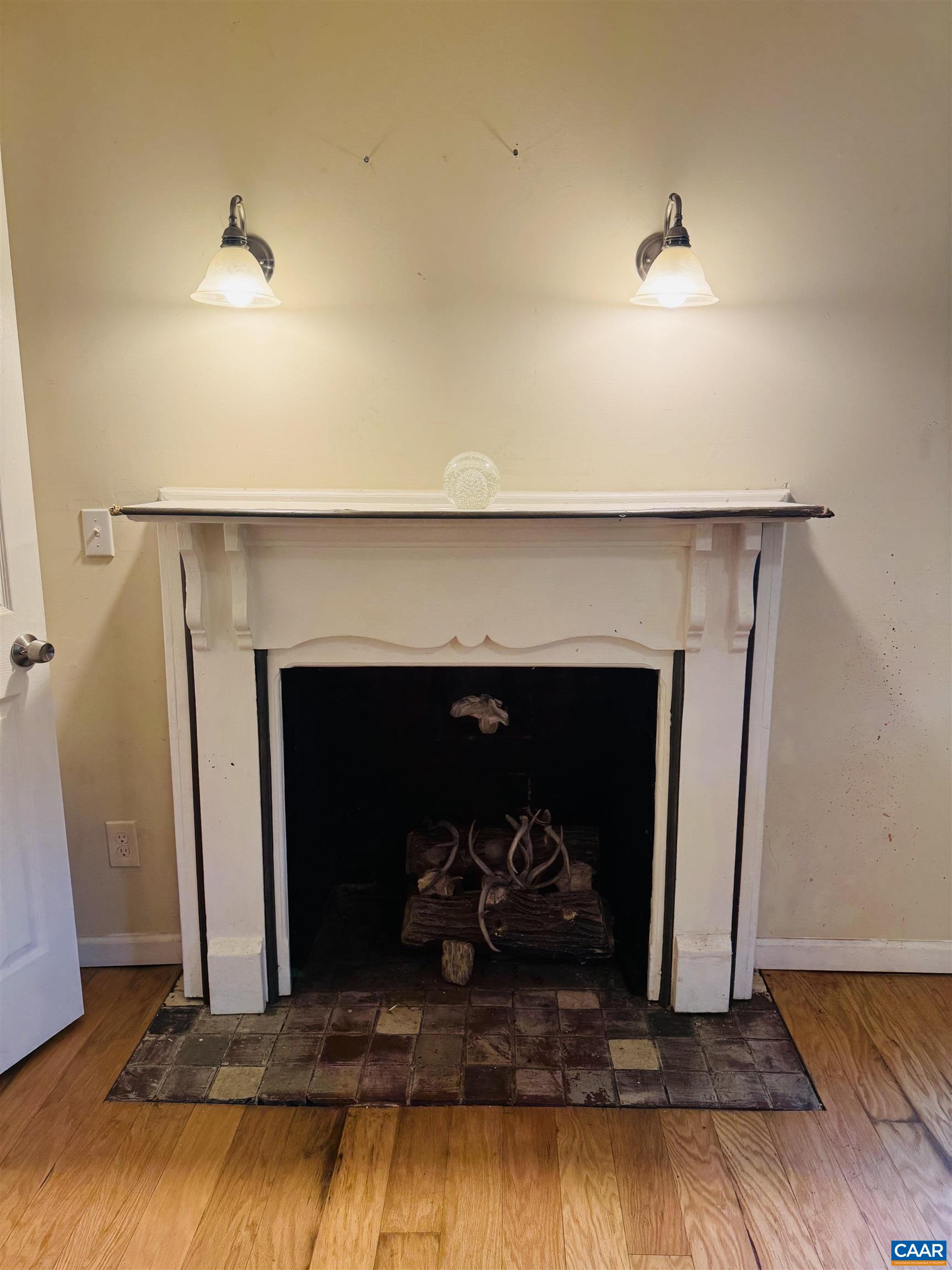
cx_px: 476
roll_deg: +0.0
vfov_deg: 71.6
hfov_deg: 56.8
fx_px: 880
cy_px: 635
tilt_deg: -11.5
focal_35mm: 24
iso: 80
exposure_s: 1/120
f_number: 1.78
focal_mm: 6.76
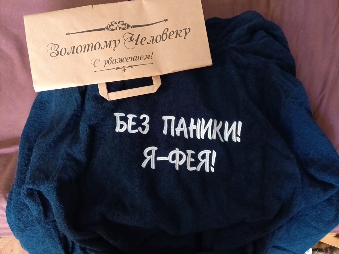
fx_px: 235
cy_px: 127
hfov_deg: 71.6
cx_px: 170
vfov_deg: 56.8
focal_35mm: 24
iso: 1595
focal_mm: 4.09
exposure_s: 1/20
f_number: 1.6
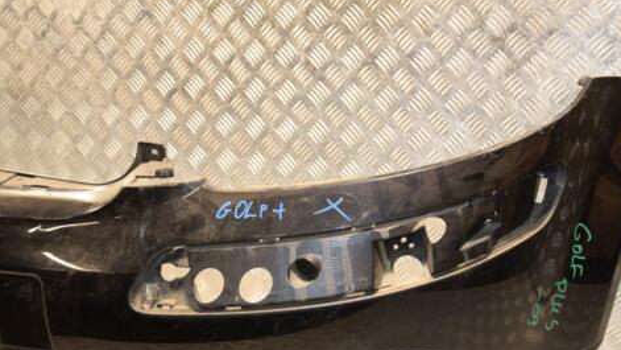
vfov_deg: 19.9
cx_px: 352
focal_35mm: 60
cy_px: 259
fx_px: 988
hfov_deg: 34.8
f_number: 5
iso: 800
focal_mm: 30
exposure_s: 1/125
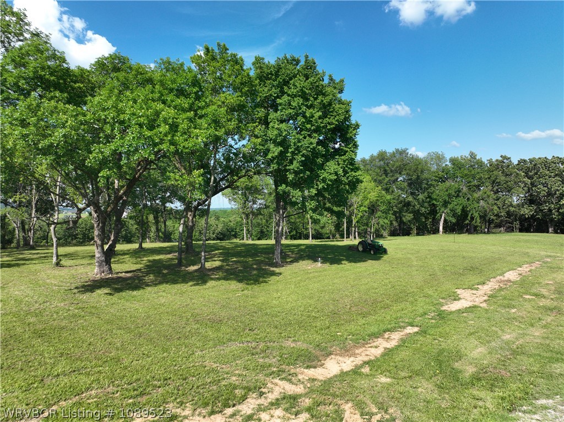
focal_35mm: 24
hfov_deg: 71.6
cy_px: 211
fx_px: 391
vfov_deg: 56.8
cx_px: 282
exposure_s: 1/1250
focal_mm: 12.29
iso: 100
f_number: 2.8
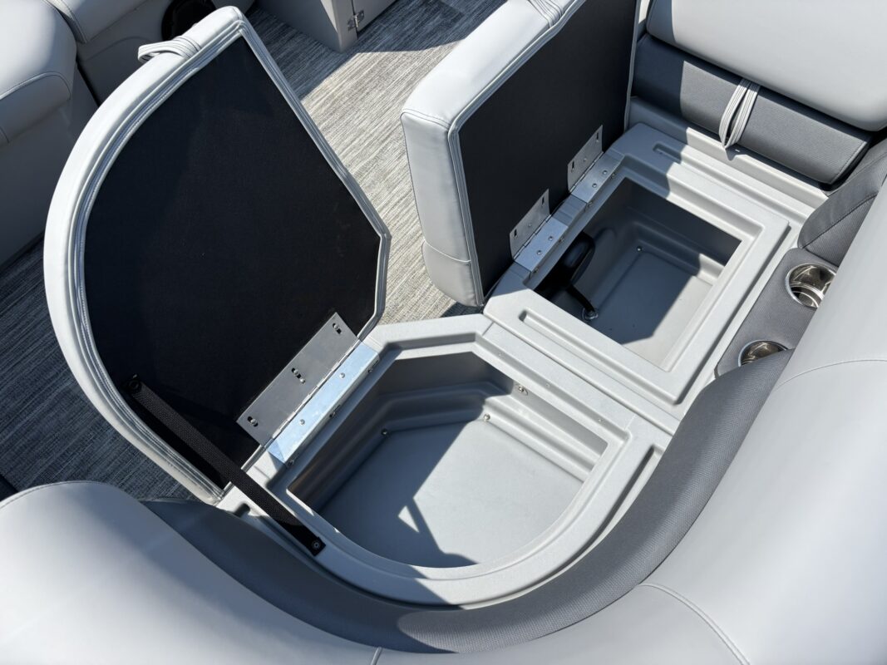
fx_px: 666
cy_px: 332
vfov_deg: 53.1
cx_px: 444
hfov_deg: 67.3
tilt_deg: -62.5
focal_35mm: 26
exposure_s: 1/2857
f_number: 1.6
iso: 50
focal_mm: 5.96
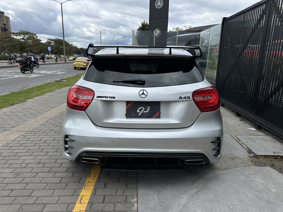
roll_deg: -1.8
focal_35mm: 24
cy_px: 106
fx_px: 196
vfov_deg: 56.8
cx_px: 142
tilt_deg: -13.3
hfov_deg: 71.6
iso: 80
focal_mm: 6.86
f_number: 1.78
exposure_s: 1/3356
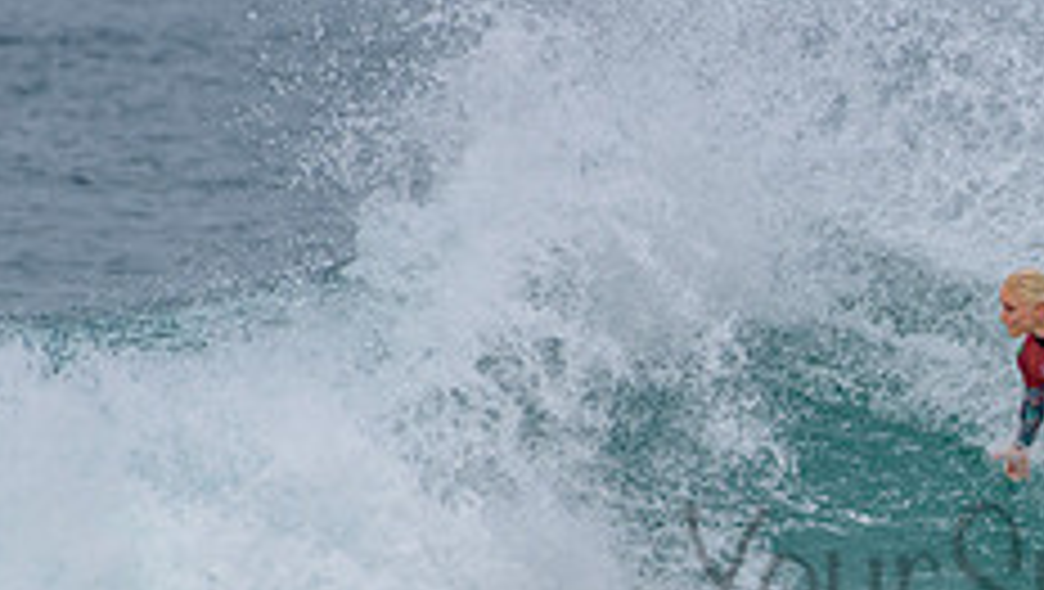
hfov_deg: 1.6
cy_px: 534
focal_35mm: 1309
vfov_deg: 0.9
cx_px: 1148
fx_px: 36270
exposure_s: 1/2000
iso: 250
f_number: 5.6
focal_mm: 500
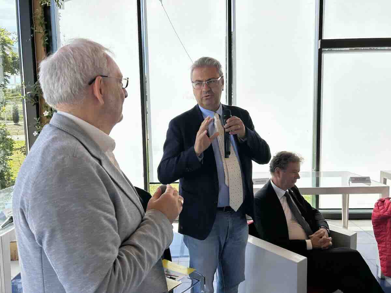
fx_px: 294
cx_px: 196
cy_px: 146
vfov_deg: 53.1
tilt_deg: -5.2
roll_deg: +1.5
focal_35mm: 26
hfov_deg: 67.3
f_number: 1.5
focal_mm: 5.7
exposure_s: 1/2299
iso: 50
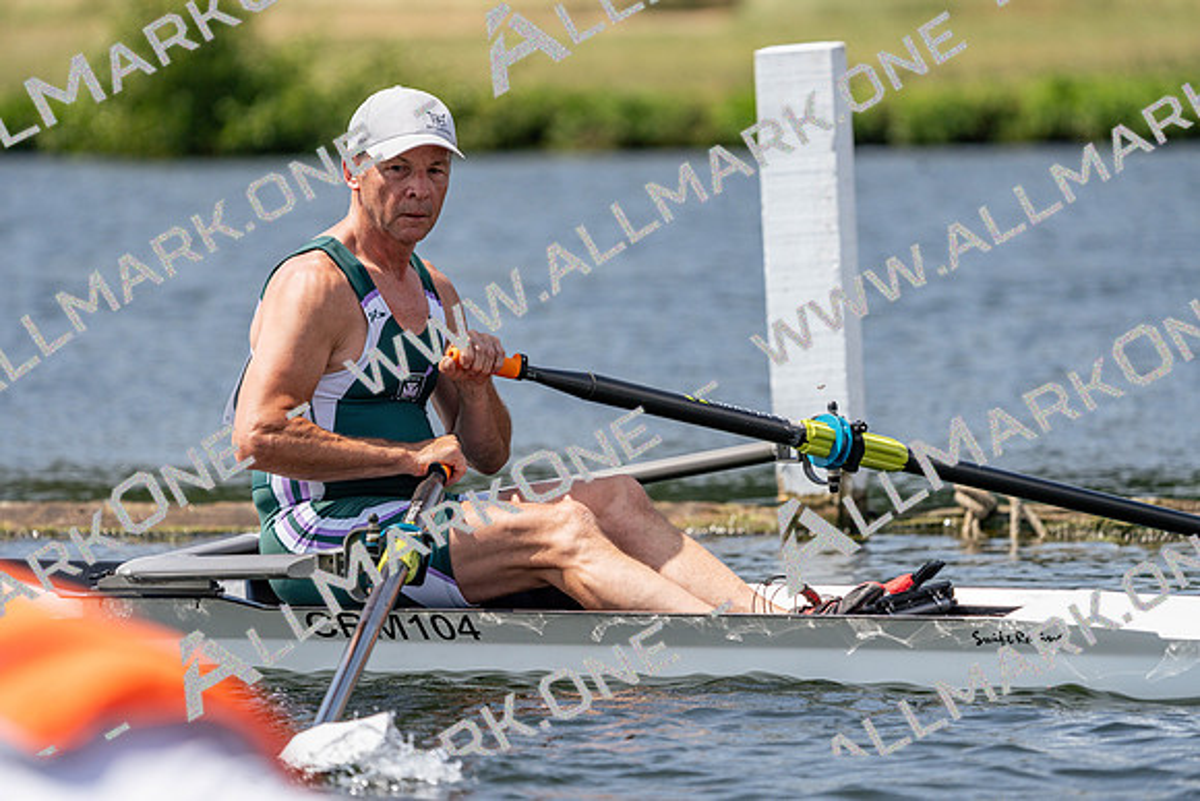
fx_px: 12269
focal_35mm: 368
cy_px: 400
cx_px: 600
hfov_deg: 5.6
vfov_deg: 3.7
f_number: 6.3
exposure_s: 1/1600
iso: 200
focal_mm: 368
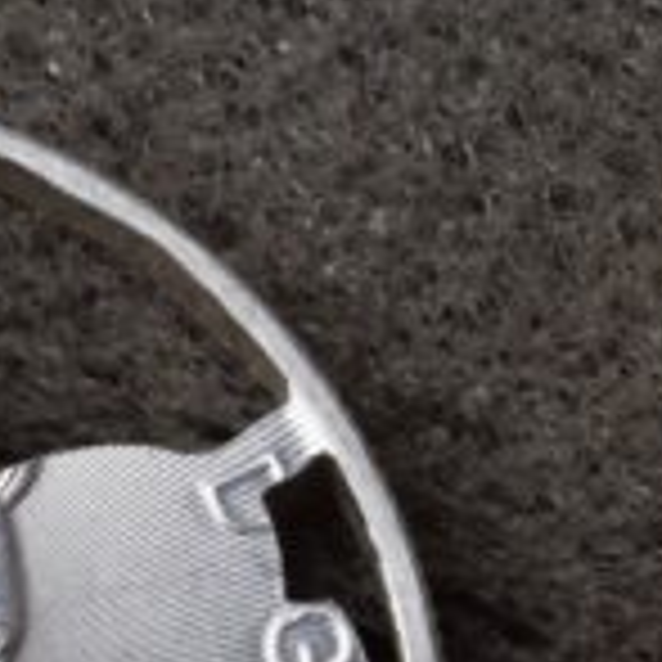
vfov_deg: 6.1
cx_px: -225
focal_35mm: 286
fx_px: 6182
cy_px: 775
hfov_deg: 6.1
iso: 640
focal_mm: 55
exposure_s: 1/13
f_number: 22
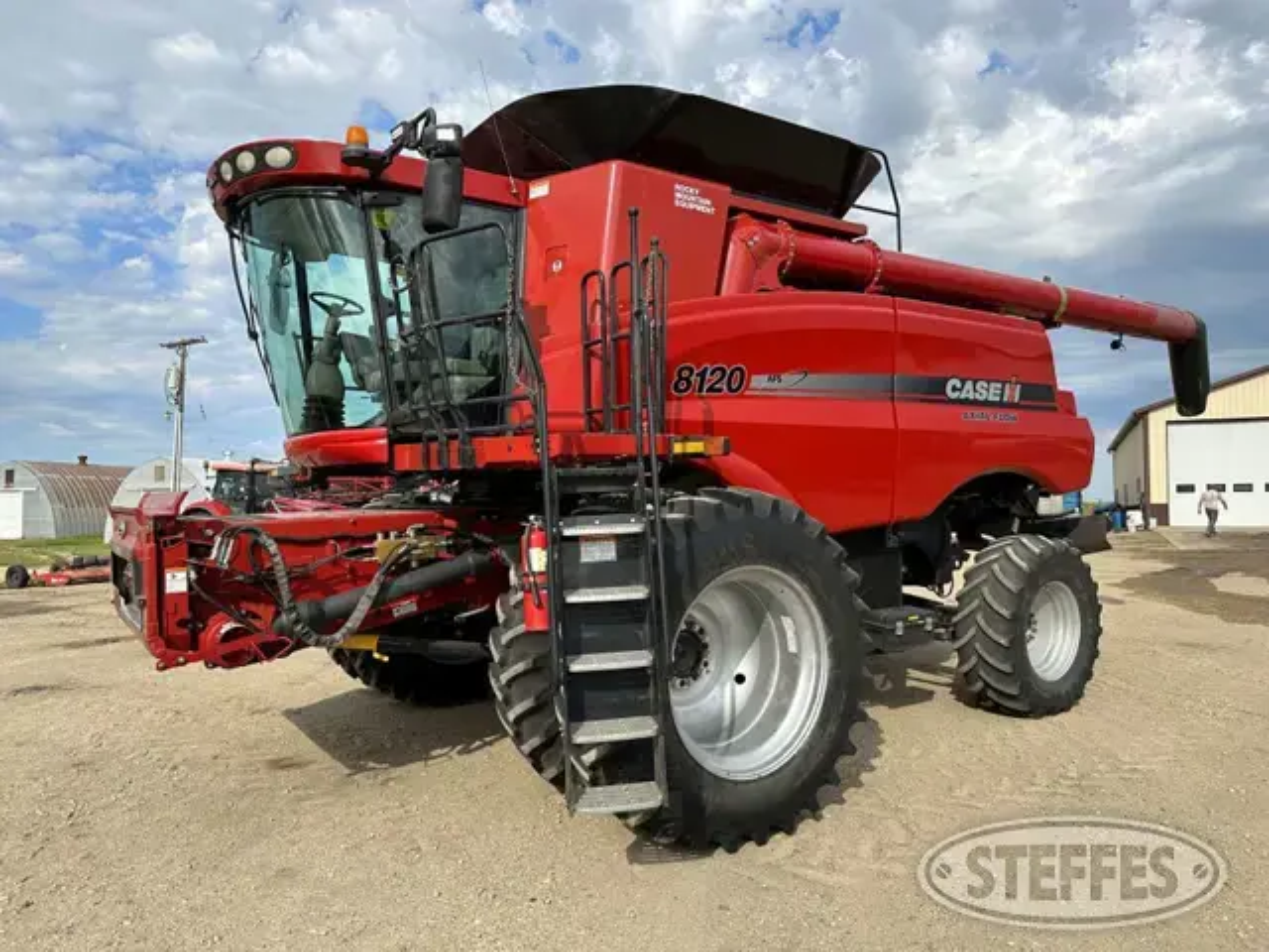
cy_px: 476
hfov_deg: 71.6
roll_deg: -0.2
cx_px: 634
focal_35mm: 24
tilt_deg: +1.6
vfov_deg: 56.8
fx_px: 880
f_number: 1.78
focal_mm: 6.86
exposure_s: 1/3058
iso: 80
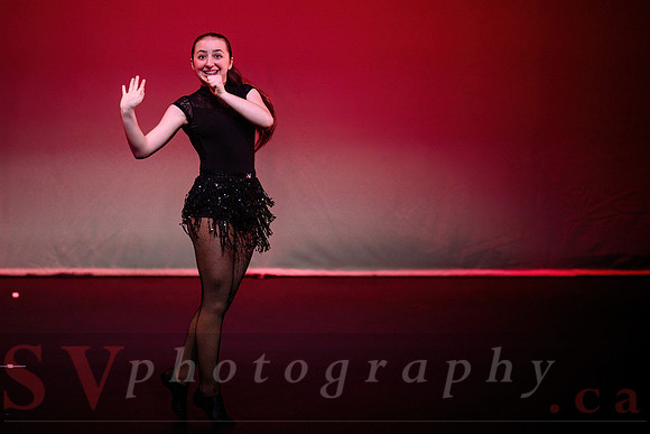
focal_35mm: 229
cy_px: 142
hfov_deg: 9.0
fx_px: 4134
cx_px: 325
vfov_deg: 6.0
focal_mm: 170
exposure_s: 1/640
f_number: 2.8
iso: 1250
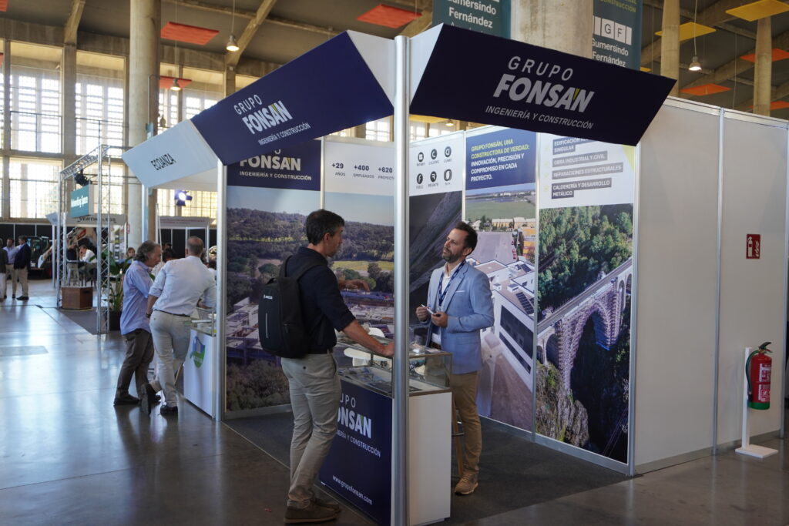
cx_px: 394
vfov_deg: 41.7
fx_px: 690
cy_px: 263
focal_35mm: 32
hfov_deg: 59.5
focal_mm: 21
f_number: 4
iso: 320
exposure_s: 1/60
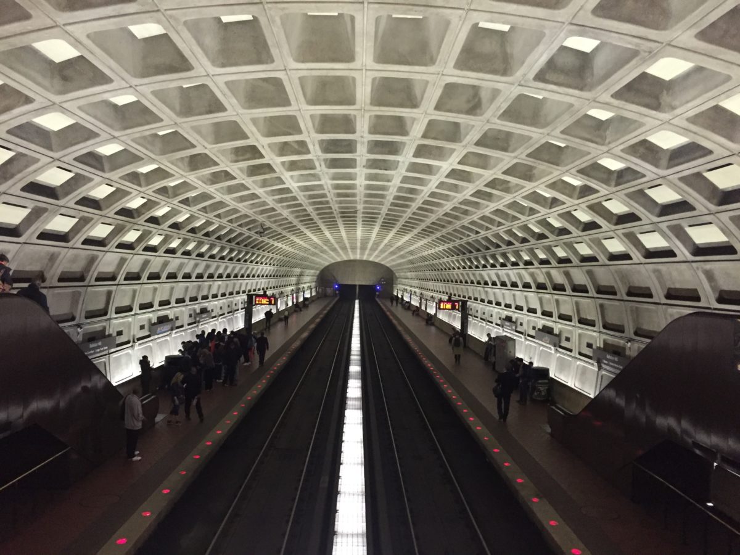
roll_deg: -0.8
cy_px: 278
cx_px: 370
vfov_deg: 48.2
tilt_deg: +0.4
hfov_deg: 61.7
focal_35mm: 29
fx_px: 620
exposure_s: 1/15
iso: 320
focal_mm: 4.15
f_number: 2.2
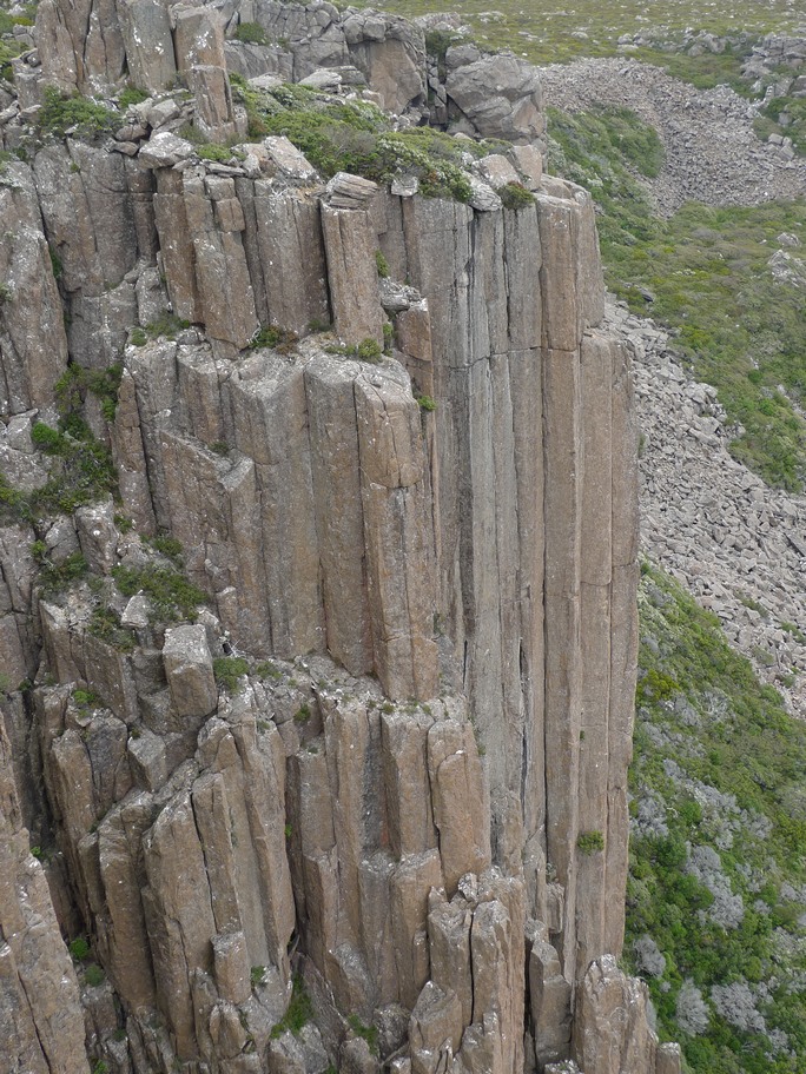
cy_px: 537
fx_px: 1273
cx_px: 403
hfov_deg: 35.1
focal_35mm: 41
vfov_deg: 45.8
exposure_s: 1/200
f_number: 2.8
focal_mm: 8.8
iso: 80
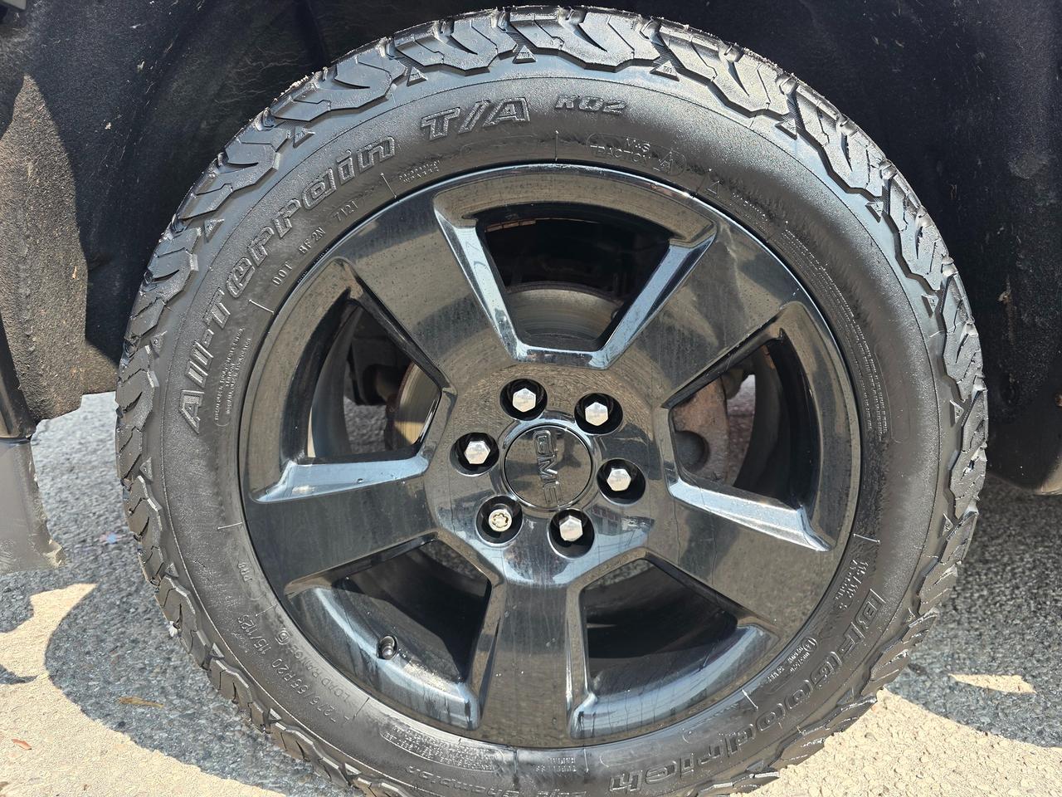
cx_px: 531
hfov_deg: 73.9
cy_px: 398
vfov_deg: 58.9
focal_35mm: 23
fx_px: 706
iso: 50
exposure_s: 1/359
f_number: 1.7
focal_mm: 6.3
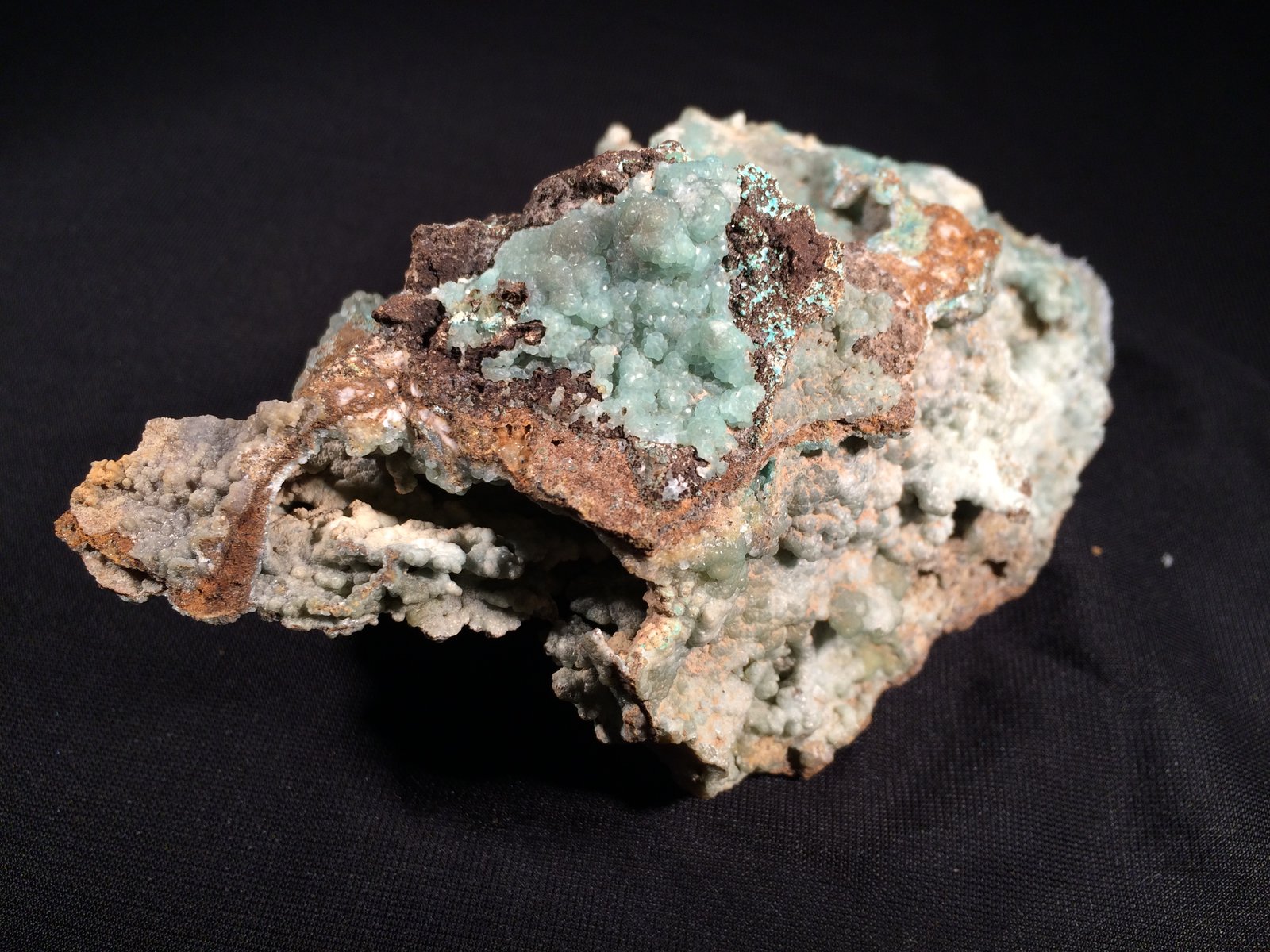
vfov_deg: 48.2
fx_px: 1064
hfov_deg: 61.7
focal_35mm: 29
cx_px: 635
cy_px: 476
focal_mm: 4.15
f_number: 2.2
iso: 32
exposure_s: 1/124
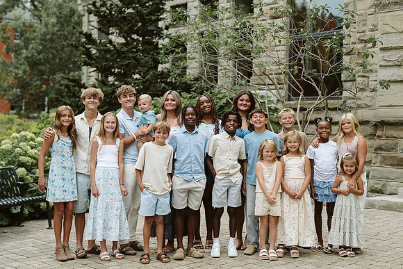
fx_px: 655
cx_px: 205
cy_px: 120
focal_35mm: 59
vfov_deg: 23.2
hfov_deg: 34.2
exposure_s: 1/400
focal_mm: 50
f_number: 2.8
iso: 1000
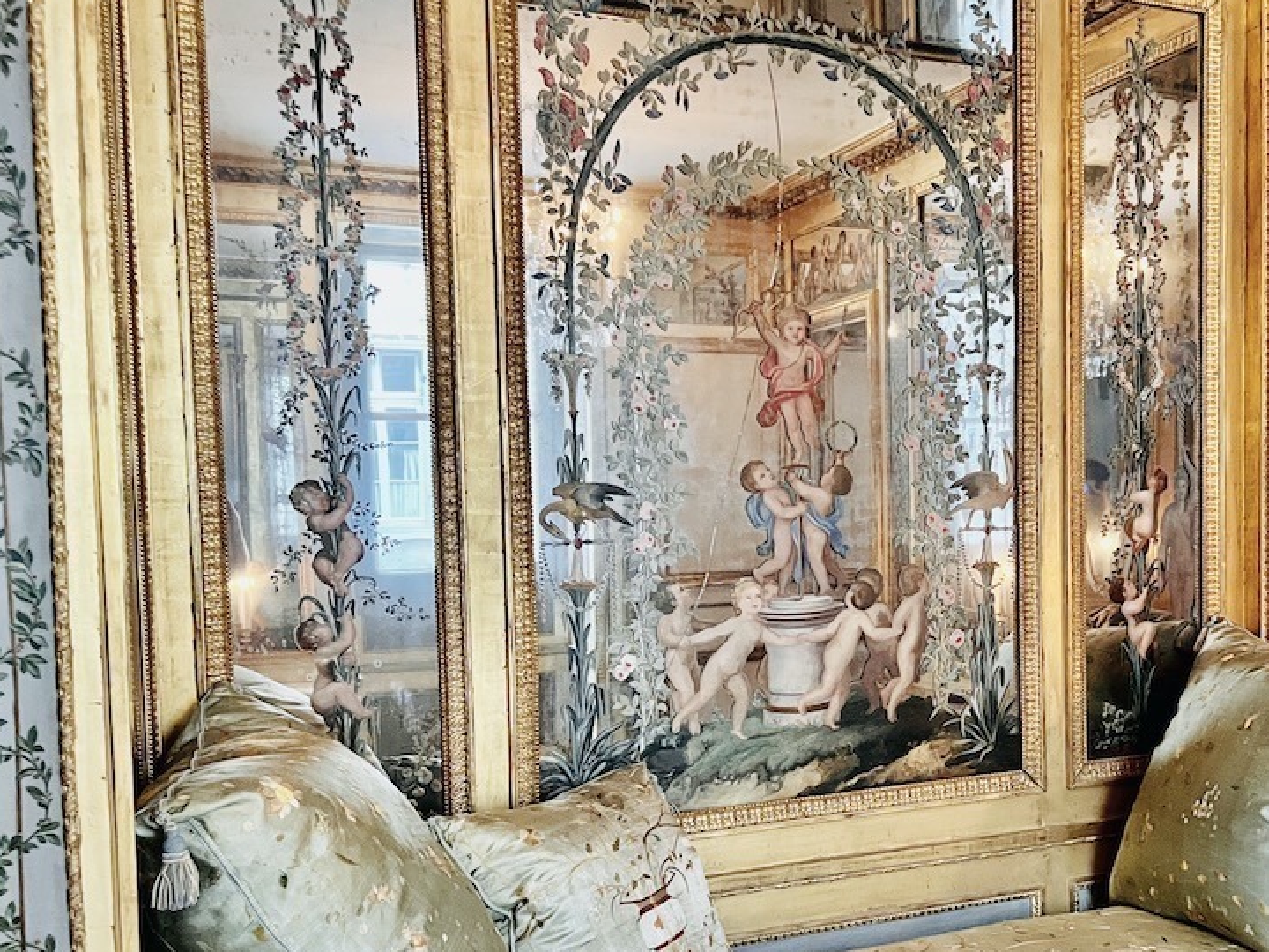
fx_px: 1356
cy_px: 568
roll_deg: +1.2
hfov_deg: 49.1
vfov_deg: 38.5
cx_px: 869
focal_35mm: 37
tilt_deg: -4.3
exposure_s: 1/33
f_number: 1.5
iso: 500
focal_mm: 5.7
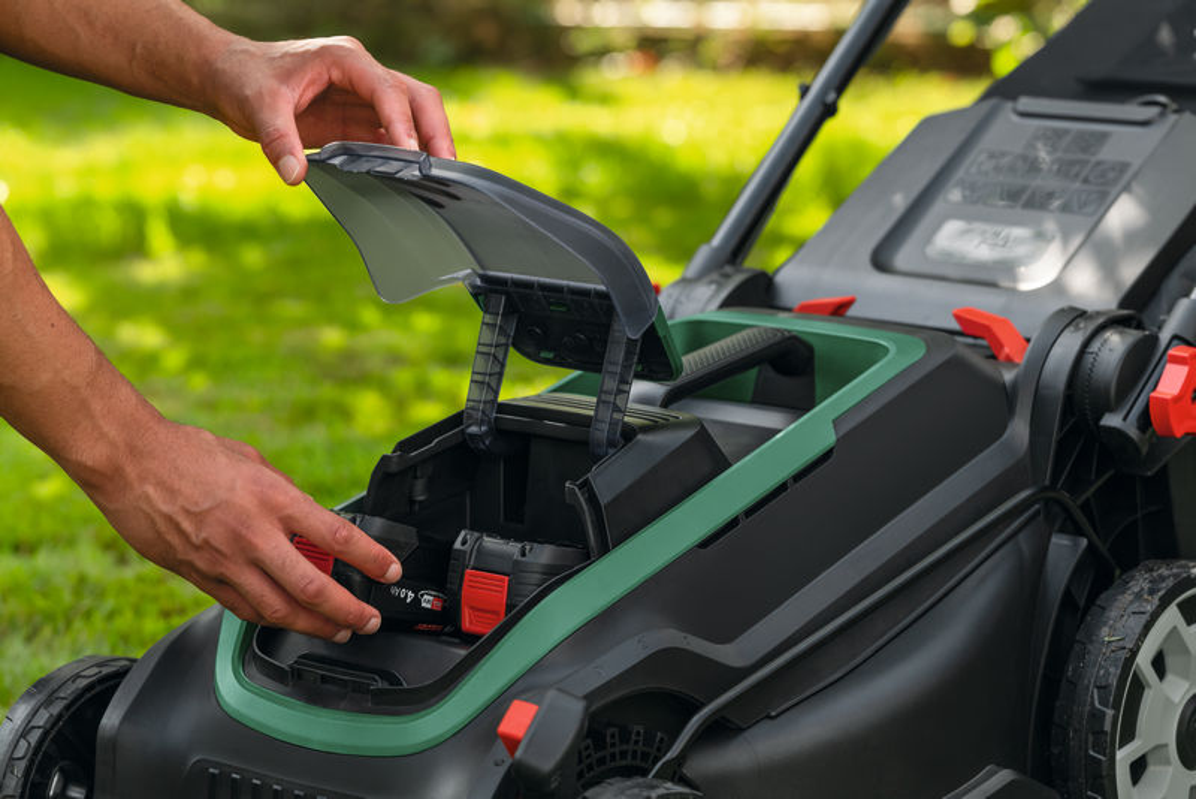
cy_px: 400
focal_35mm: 117
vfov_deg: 11.7
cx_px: 598
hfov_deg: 17.5
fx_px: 3888
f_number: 5
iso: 400
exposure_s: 1/200
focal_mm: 117
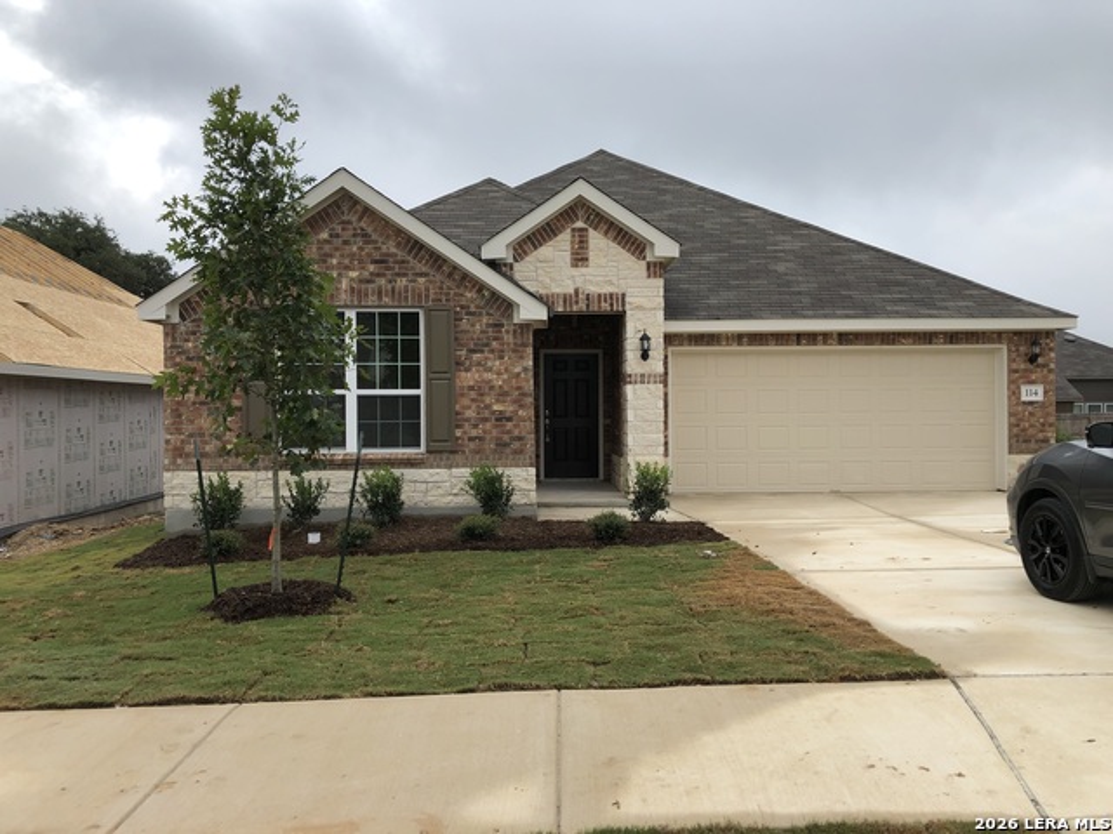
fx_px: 900
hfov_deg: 63.4
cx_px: 556
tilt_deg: -1.7
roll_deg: +0.7
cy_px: 417
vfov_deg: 49.7
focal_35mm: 28
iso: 20
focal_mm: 4
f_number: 1.8
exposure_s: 1/838
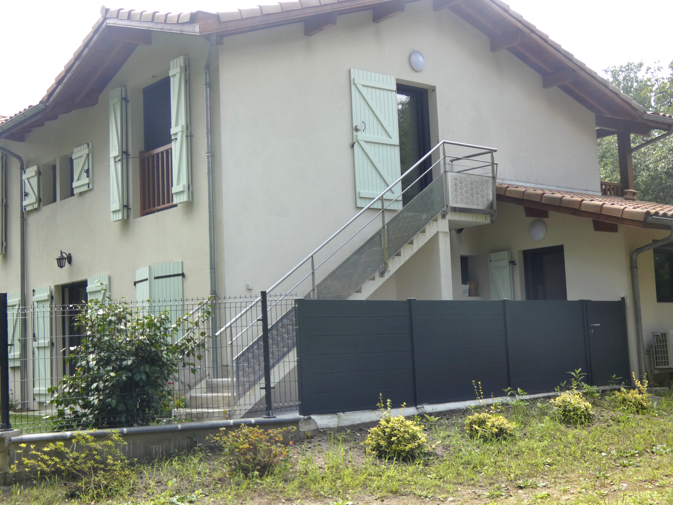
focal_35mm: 48
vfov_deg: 30.3
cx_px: 336
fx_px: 933
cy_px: 252
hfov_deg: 39.7
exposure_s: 1/160
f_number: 3.8
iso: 80
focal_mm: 8.6
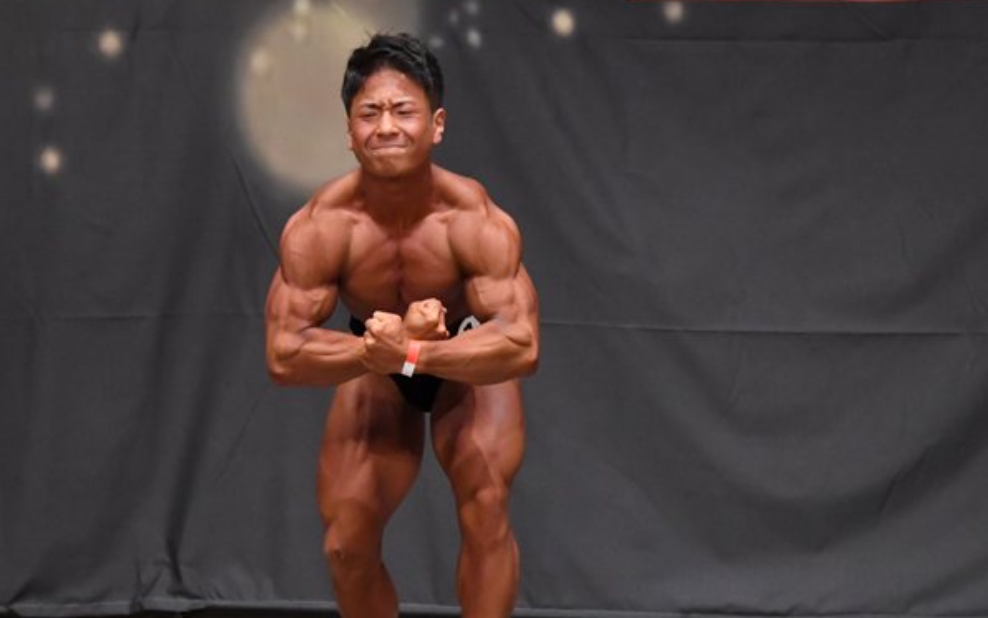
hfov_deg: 5.9
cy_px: 359
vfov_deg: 3.7
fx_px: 9640
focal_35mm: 358
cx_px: 401
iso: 6400
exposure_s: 1/400
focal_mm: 180
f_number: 5.6
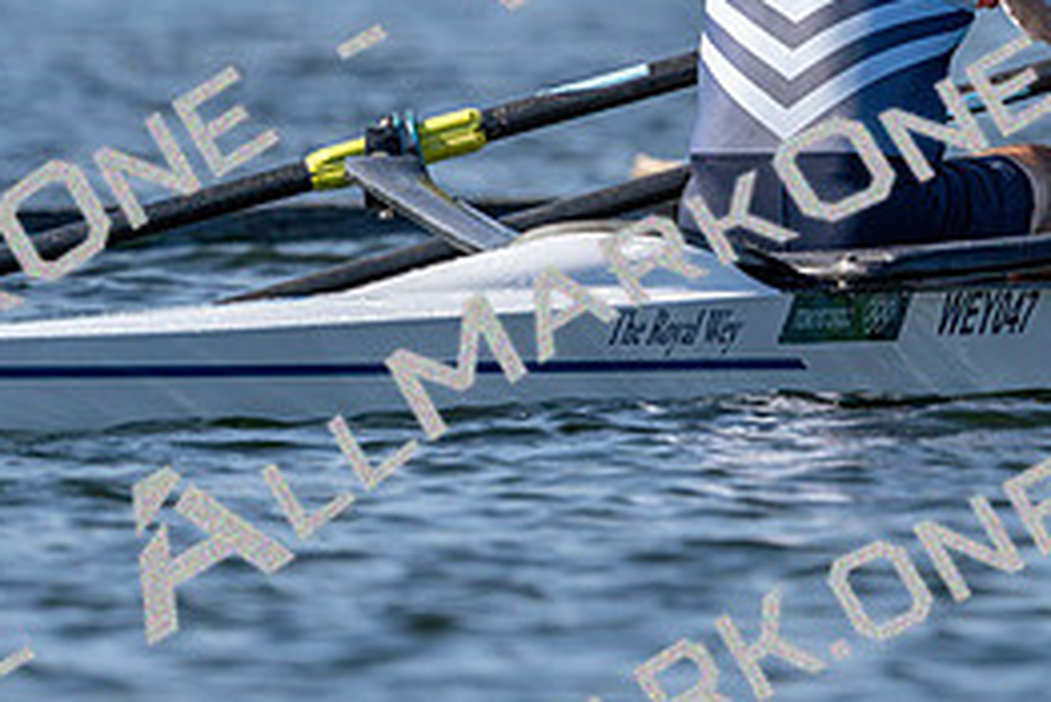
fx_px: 33153
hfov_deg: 1.8
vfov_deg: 1.2
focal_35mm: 1135
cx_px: 947
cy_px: 22
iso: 320
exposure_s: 1/1600
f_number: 6.3
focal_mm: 512
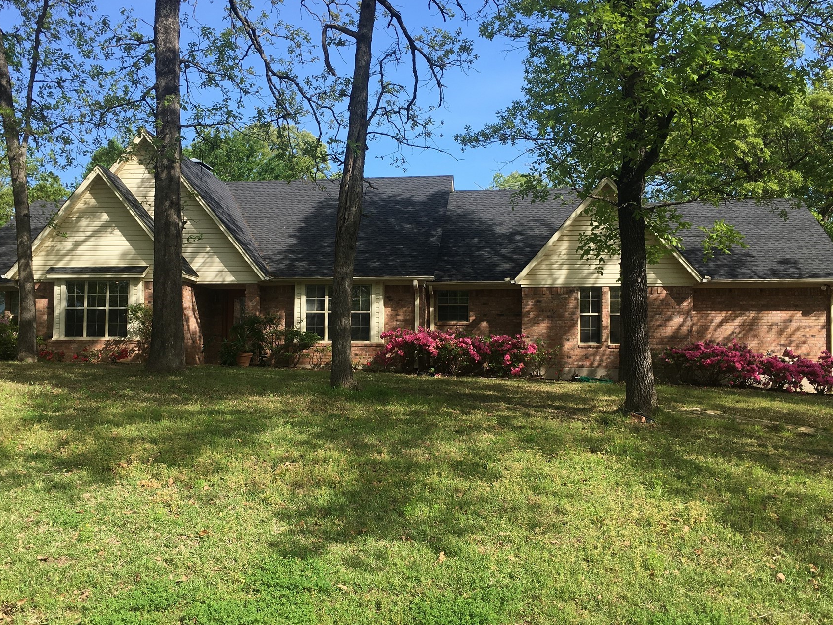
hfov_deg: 52.5
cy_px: 326
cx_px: 363
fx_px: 842
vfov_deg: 40.7
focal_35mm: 35
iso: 25
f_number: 2.2
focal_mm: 4.15
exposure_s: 1/646
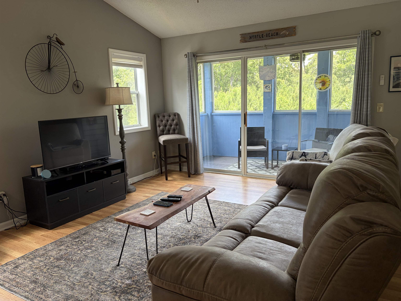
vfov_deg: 53.1
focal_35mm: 26
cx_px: 200
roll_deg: +2.7
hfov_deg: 67.3
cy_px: 150
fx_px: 301
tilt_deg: -9.5
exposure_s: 1/121
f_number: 1.6
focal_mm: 5.96
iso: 80
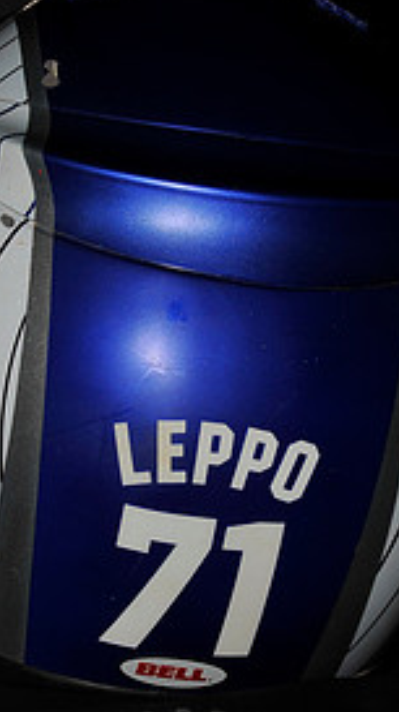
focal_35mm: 412
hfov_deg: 2.9
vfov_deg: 5.2
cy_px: 488
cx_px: 185
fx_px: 7771
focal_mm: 185
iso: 500
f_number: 22
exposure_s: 1/250
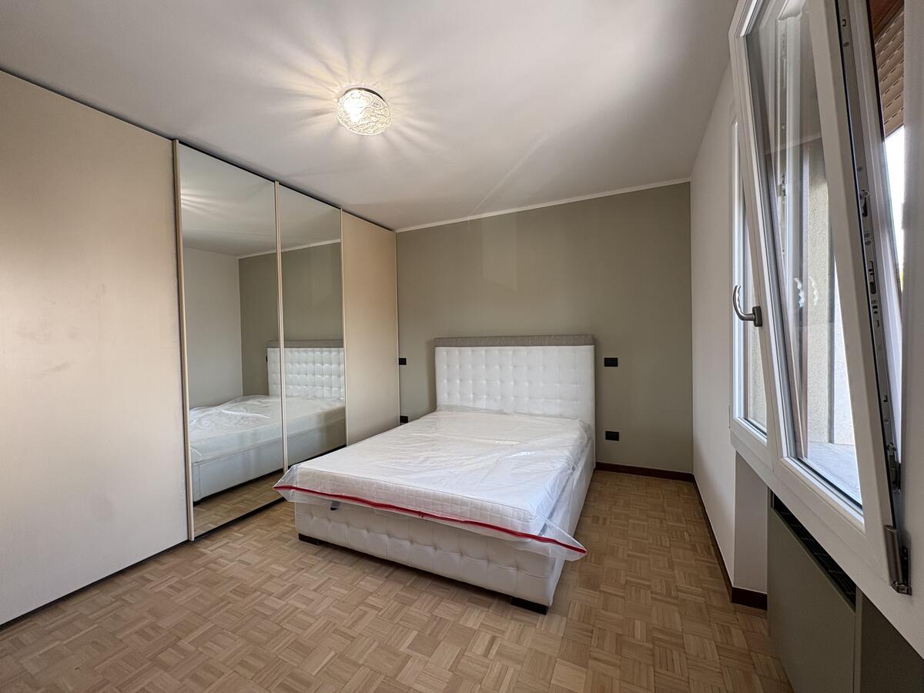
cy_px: 346
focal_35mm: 14
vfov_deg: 85.7
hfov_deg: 102.1
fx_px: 374
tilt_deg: -0.7
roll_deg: +1.4
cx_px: 462
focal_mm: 2.22
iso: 125
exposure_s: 1/99
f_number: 2.2
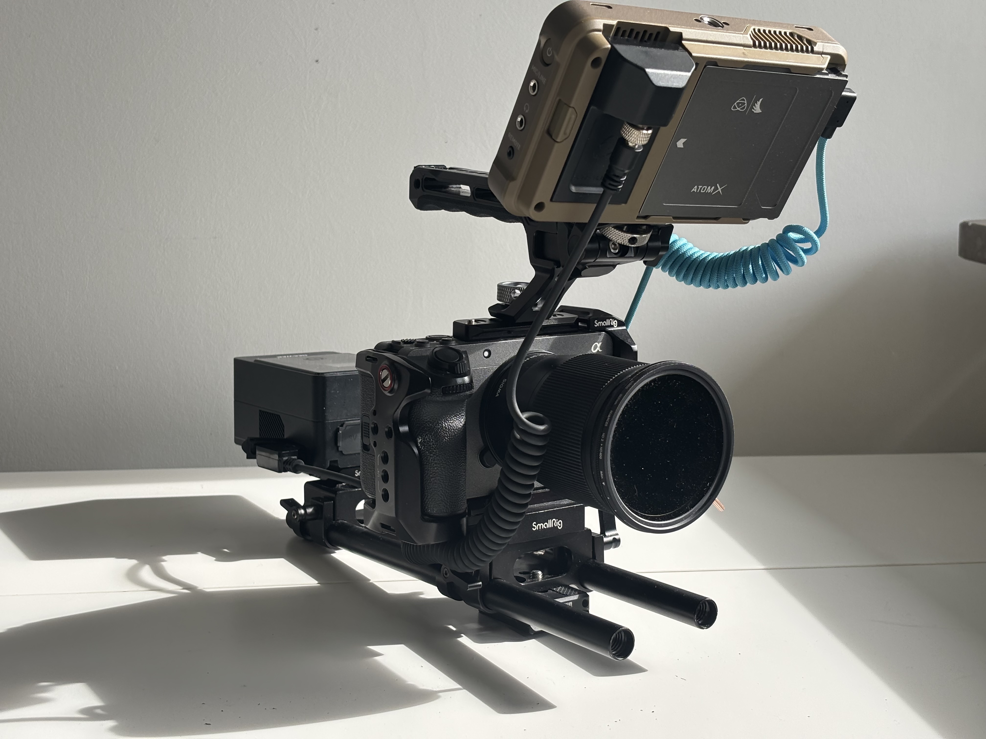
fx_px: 1481
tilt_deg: -10.2
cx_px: 493
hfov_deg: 36.8
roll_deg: -1.5
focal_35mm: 52
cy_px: 370
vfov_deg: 28.0
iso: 32
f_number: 1.6
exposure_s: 1/425
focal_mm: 5.96
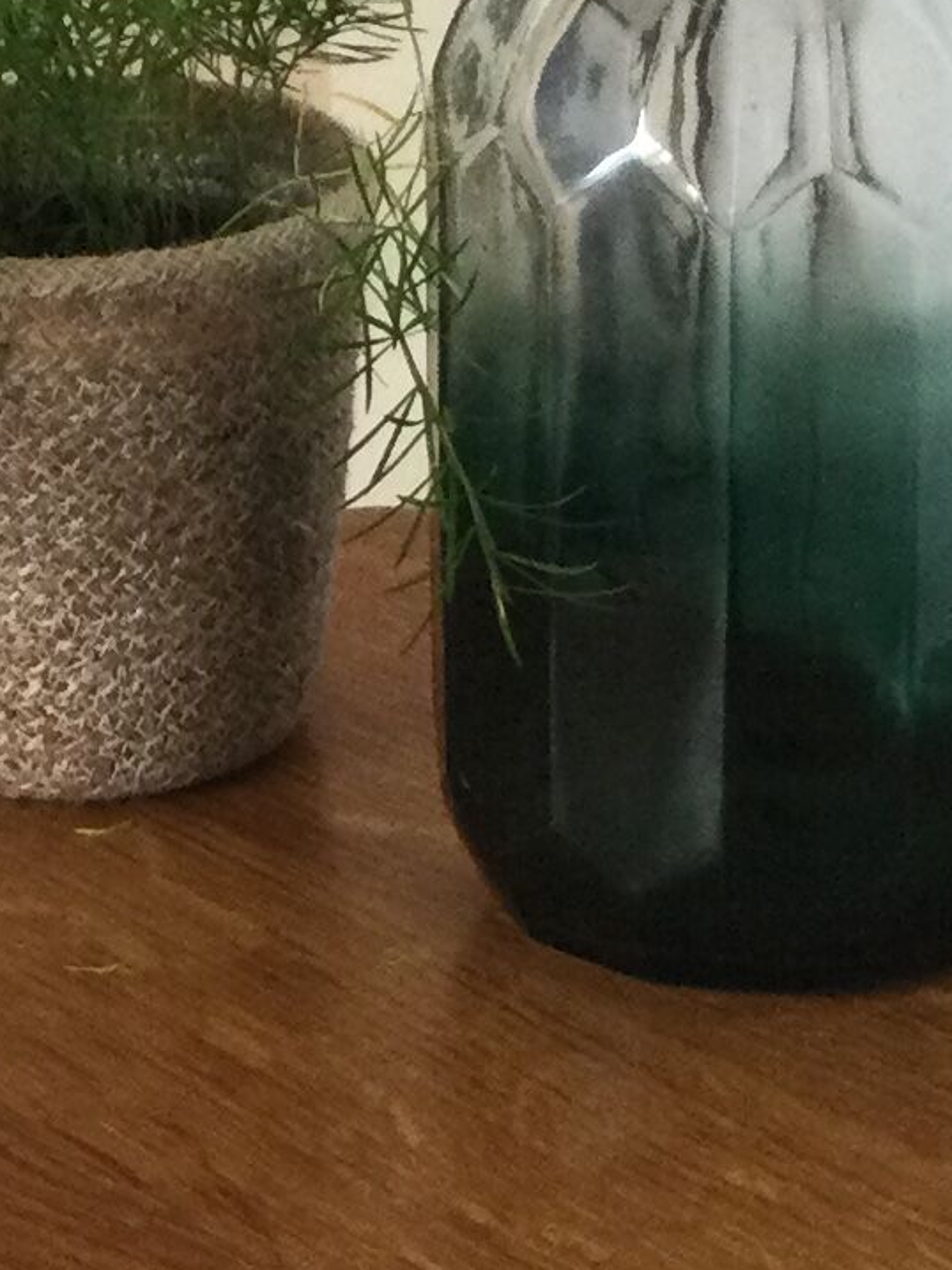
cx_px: 414
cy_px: 1051
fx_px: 5173
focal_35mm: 141
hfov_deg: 10.5
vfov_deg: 13.9
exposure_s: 1/33
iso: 50
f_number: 2.4
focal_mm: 3.3
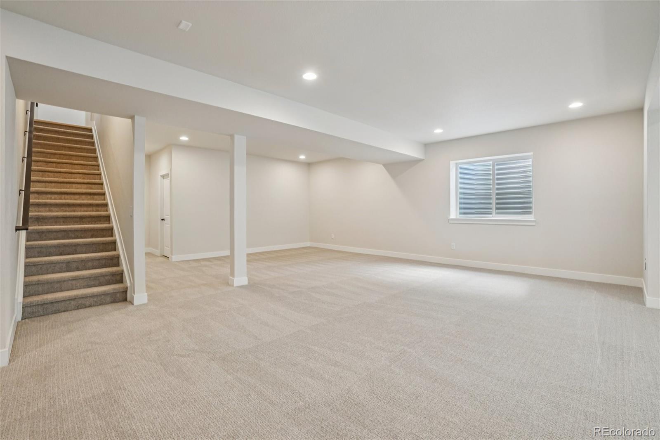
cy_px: 220
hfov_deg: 100.4
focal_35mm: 15
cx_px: 330
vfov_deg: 77.3
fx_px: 275
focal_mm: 10
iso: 400
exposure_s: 1/13
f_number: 8
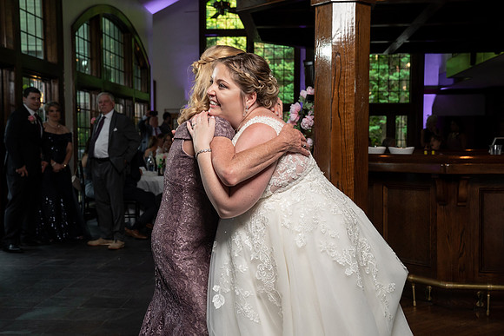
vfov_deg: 29.4
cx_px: 246
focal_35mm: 46
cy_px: 168
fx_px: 641
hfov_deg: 42.9
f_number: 5.6
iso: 2000
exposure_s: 1/200
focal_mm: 44
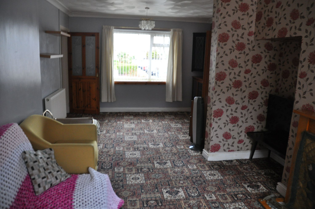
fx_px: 236
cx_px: 158
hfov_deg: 67.4
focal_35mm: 27
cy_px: 104
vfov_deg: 47.8
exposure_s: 1/50
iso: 800
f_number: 3.5
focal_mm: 18
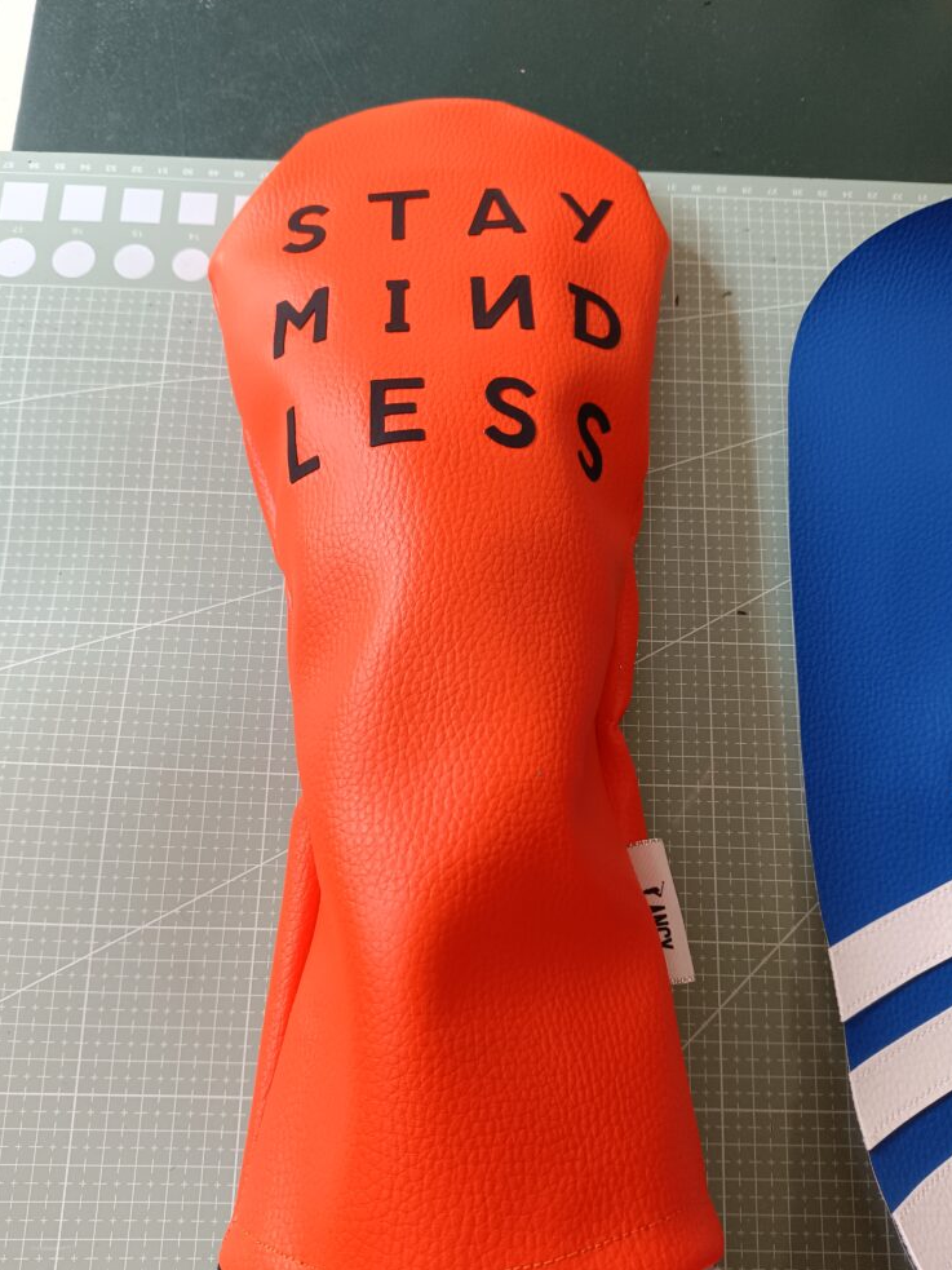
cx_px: 491
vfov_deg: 69.4
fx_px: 917
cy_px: 632
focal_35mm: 25
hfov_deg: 54.9
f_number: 1.88
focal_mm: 5.59
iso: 337
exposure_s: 1/50.1
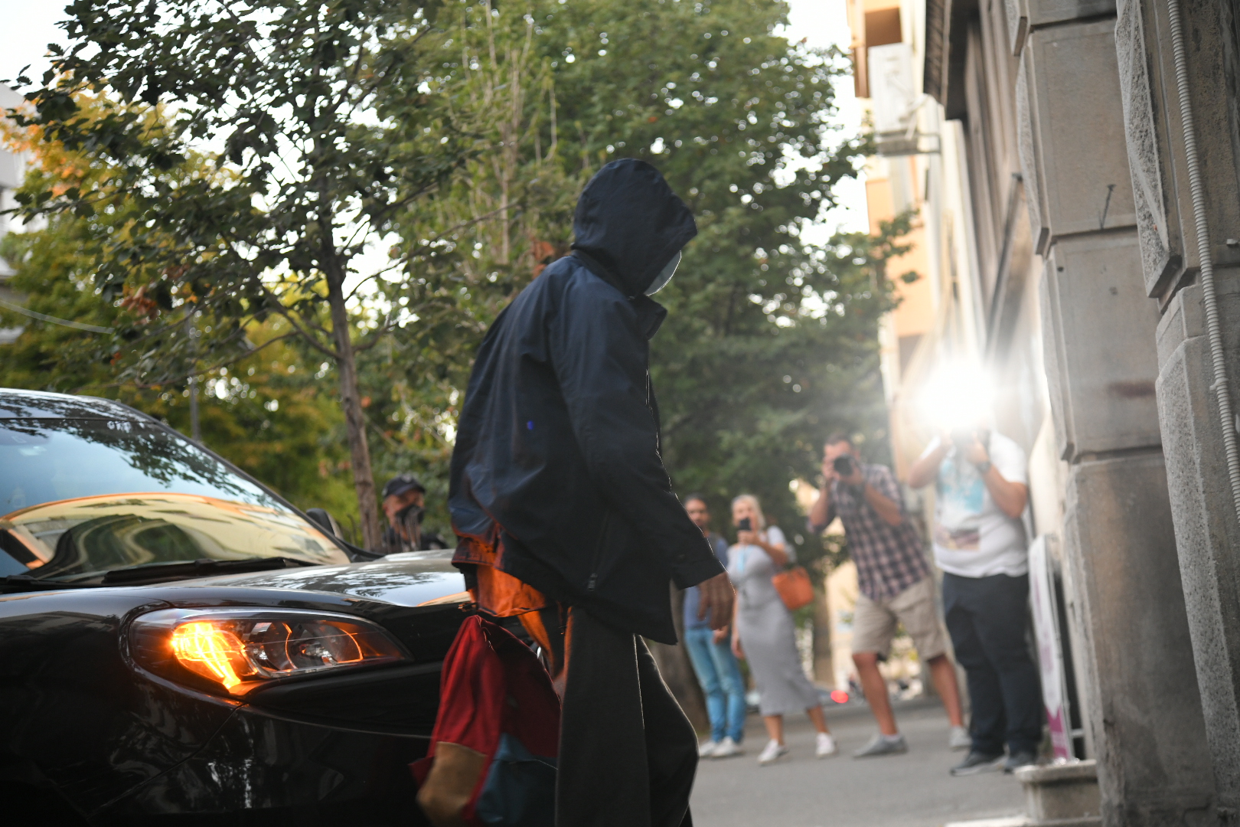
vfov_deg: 18.2
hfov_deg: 27.0
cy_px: 414
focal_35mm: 75
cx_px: 620
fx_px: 2583
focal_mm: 75
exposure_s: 1/160
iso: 1600
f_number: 4
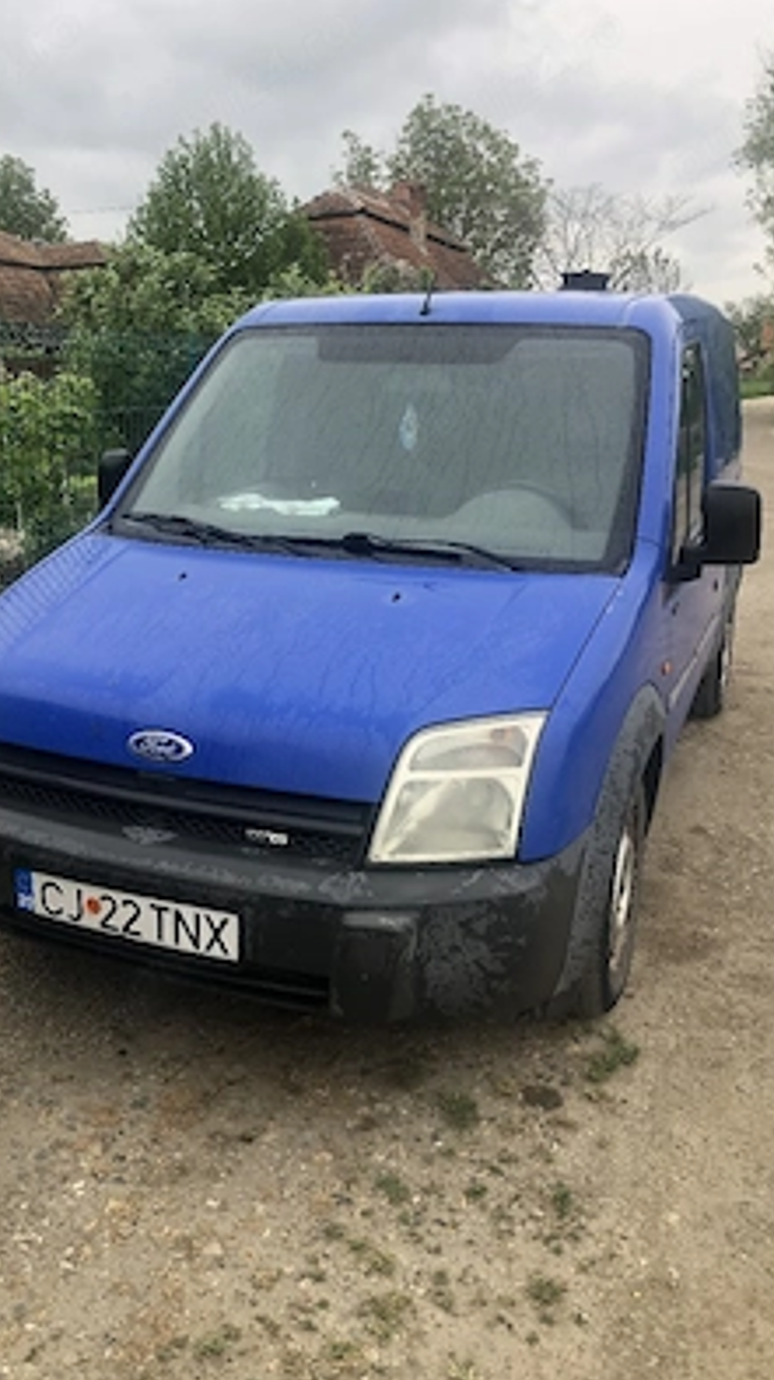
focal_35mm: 31
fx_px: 1133
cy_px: 686
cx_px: 308
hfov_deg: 37.6
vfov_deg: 62.7
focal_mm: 4
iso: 20
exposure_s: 1/385
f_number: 1.8
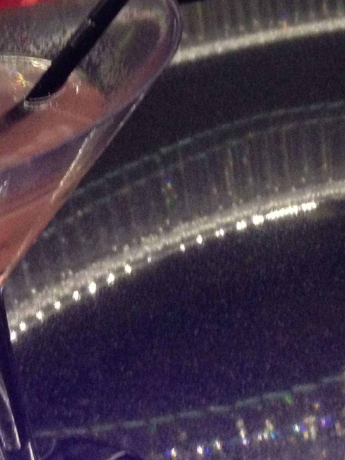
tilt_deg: -26.9
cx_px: 174
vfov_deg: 23.5
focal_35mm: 82
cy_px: 88
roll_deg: +6.8
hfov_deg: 18.0
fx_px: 1090
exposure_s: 1/15
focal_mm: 4.12
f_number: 2.4
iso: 500
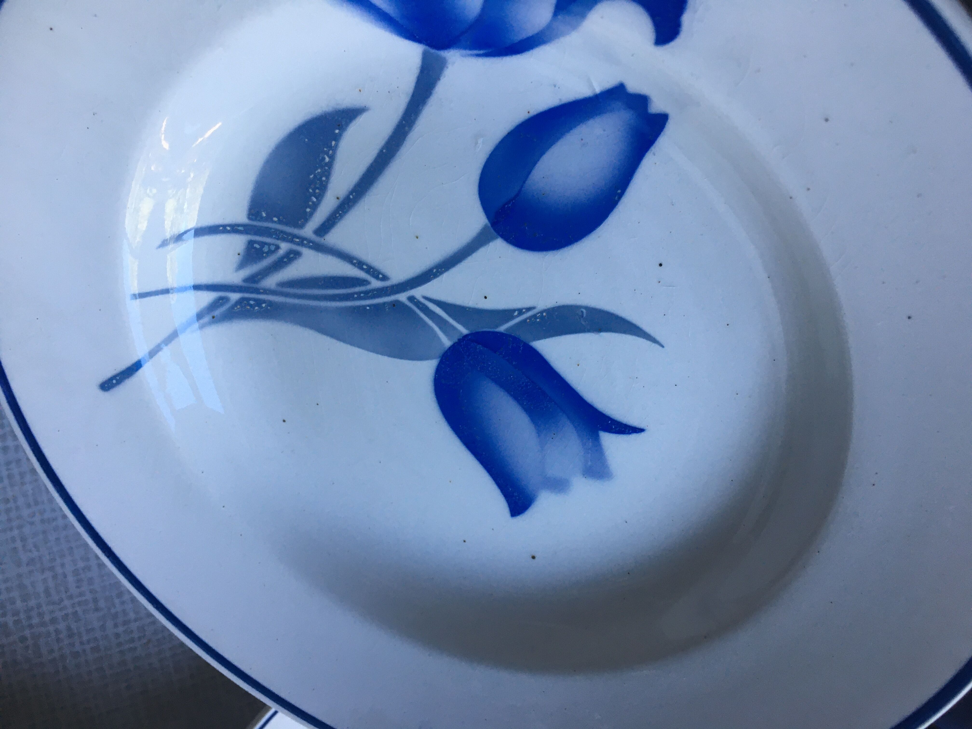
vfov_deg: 48.2
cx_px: 486
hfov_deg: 61.7
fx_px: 814
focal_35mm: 29
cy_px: 364
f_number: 2.2
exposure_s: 1/33
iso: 32
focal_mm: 4.15
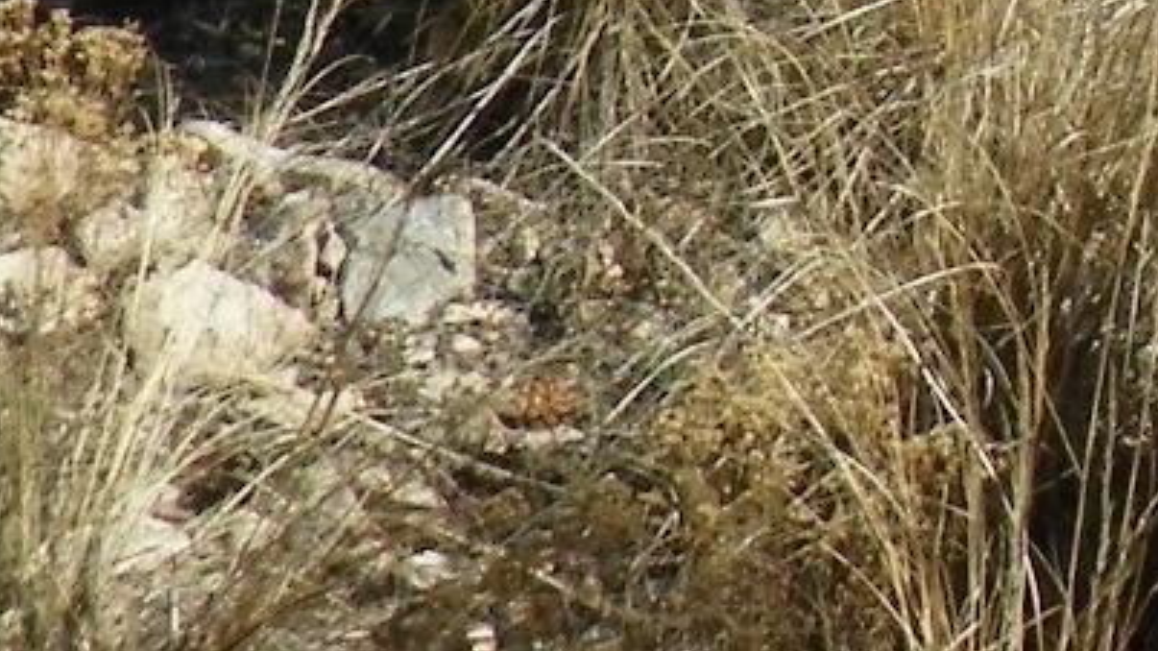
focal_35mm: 238
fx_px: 7307
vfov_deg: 4.8
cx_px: 2420
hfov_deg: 8.5
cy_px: -1639
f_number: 8
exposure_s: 1/125
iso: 64
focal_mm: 7.3
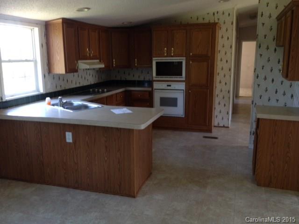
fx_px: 302
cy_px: 112
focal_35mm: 35
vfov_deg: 40.7
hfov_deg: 52.6
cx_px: 150
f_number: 2.4
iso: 64
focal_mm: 4.28
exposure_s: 1/20
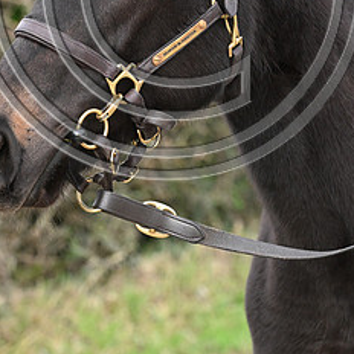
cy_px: -44
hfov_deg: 7.5
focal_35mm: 234
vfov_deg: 7.4
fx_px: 2707
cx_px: 146
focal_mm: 110
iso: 3600
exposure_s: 1/1000
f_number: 5.6
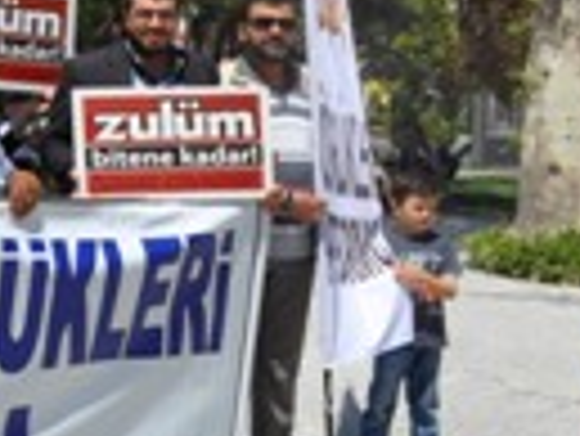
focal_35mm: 90
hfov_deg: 18.5
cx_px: -364
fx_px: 1509
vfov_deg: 16.1
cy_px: -13
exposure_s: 1/400
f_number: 10
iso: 200
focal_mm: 18
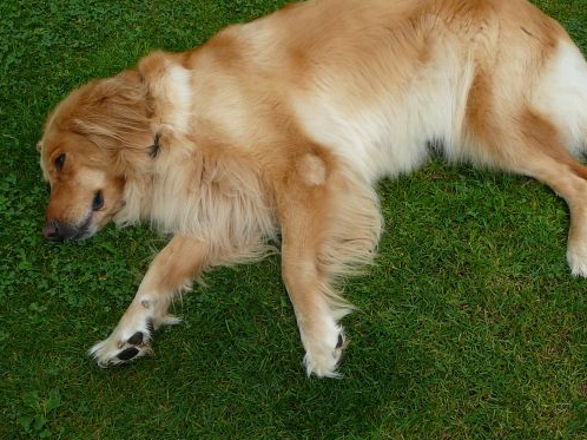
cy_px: 171
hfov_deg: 42.0
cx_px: 334
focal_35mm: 45
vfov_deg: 32.0
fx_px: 763
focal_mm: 5.2
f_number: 5
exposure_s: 1/400
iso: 80
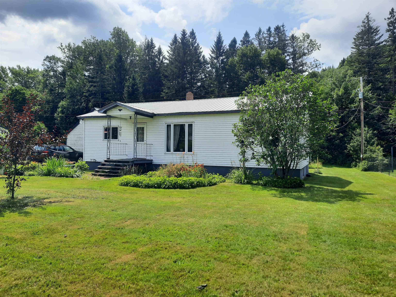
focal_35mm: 25
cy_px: 148
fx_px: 286
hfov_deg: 69.4
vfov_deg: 54.9
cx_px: 198
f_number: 2
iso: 32
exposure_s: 1/903
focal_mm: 4.6
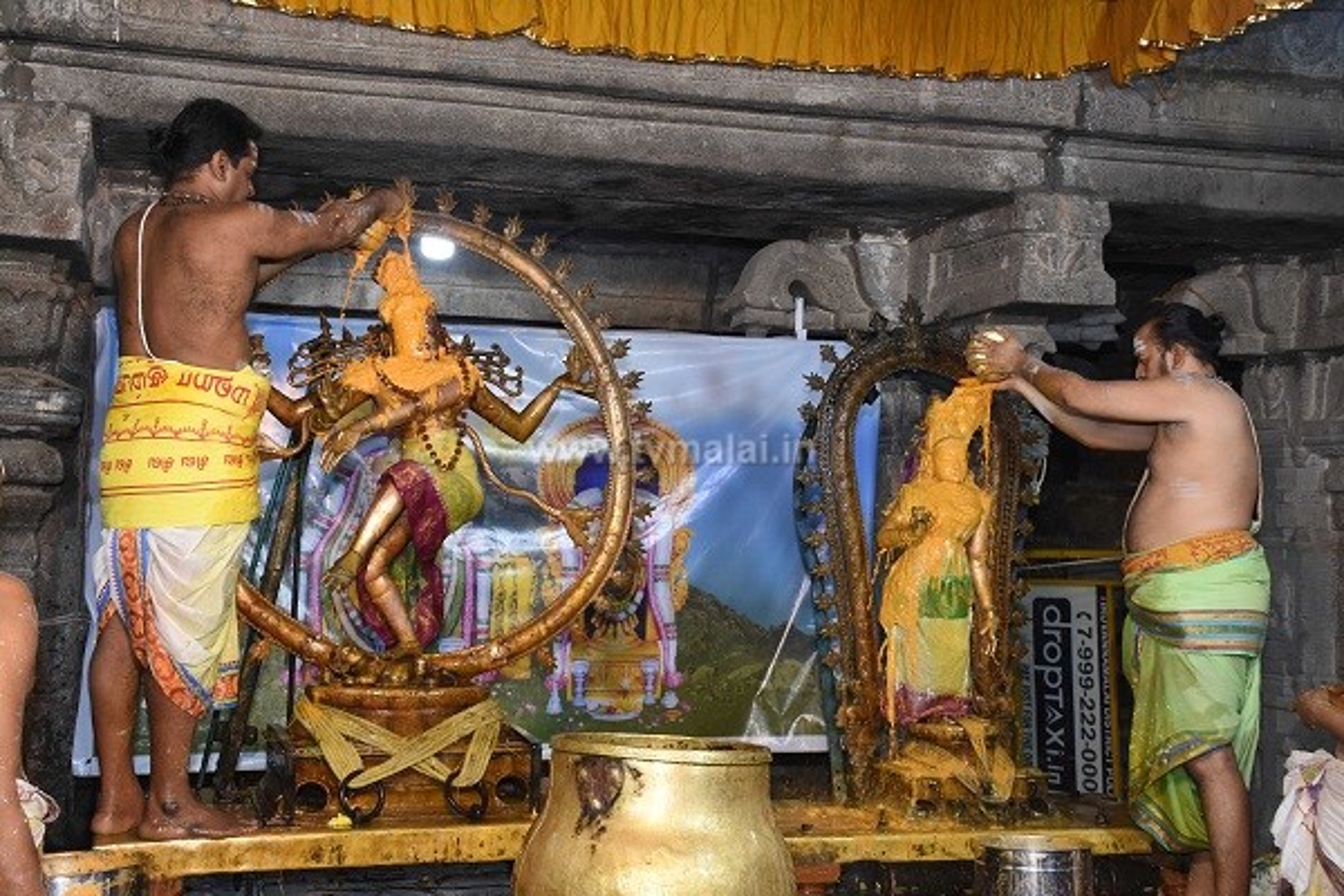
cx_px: 672
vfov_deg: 28.1
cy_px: 448
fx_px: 1792
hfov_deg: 41.1
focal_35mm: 48
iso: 1000
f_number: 6.3
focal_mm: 32
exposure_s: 1/125
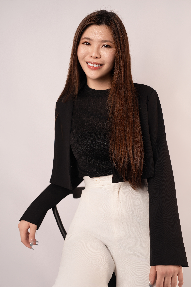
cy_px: 144
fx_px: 398
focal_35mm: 50
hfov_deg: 27.0
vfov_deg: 39.6
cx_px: 96
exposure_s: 1/160
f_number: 3.5
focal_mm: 50
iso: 250
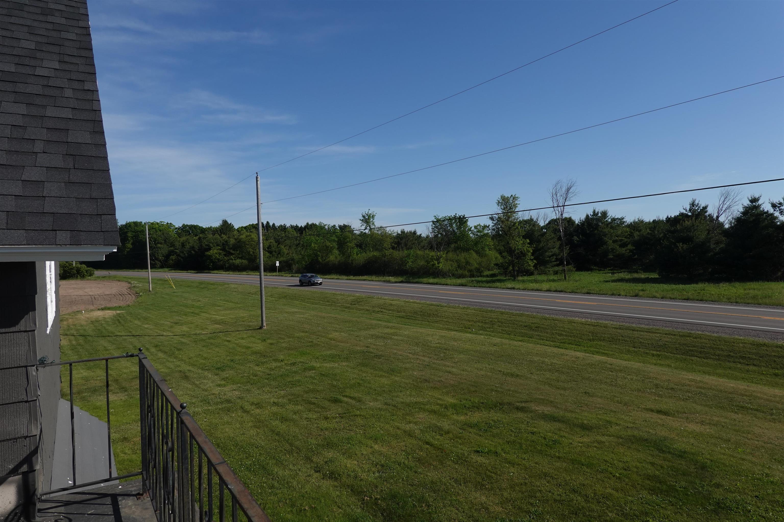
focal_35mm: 24
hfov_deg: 73.7
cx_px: 392
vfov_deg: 53.1
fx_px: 523
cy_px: 261
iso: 125
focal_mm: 9
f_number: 5.6
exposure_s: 1/1000
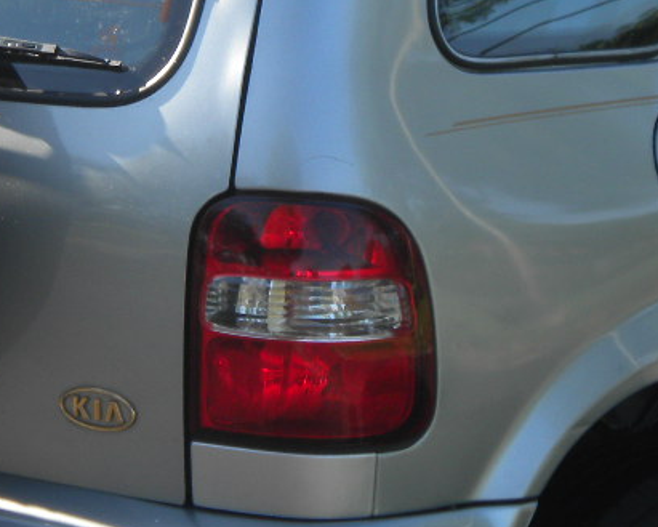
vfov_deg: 8.0
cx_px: 232
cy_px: -16
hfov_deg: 10.0
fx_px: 3740
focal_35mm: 192
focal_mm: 14.3
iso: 80
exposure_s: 1/170
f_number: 5.1
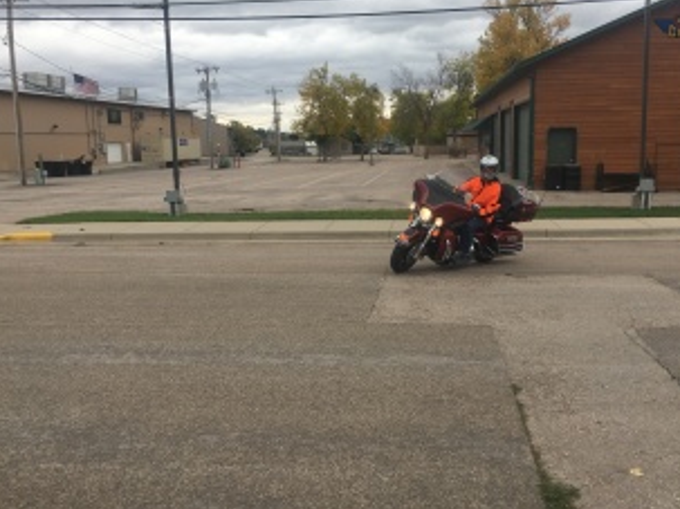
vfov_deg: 40.7
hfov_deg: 52.6
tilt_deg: -8.7
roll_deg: +1.6
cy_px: 242
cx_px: 370
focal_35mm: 35
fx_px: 687
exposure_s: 1/270
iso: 25
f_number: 2.2
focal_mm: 4.15
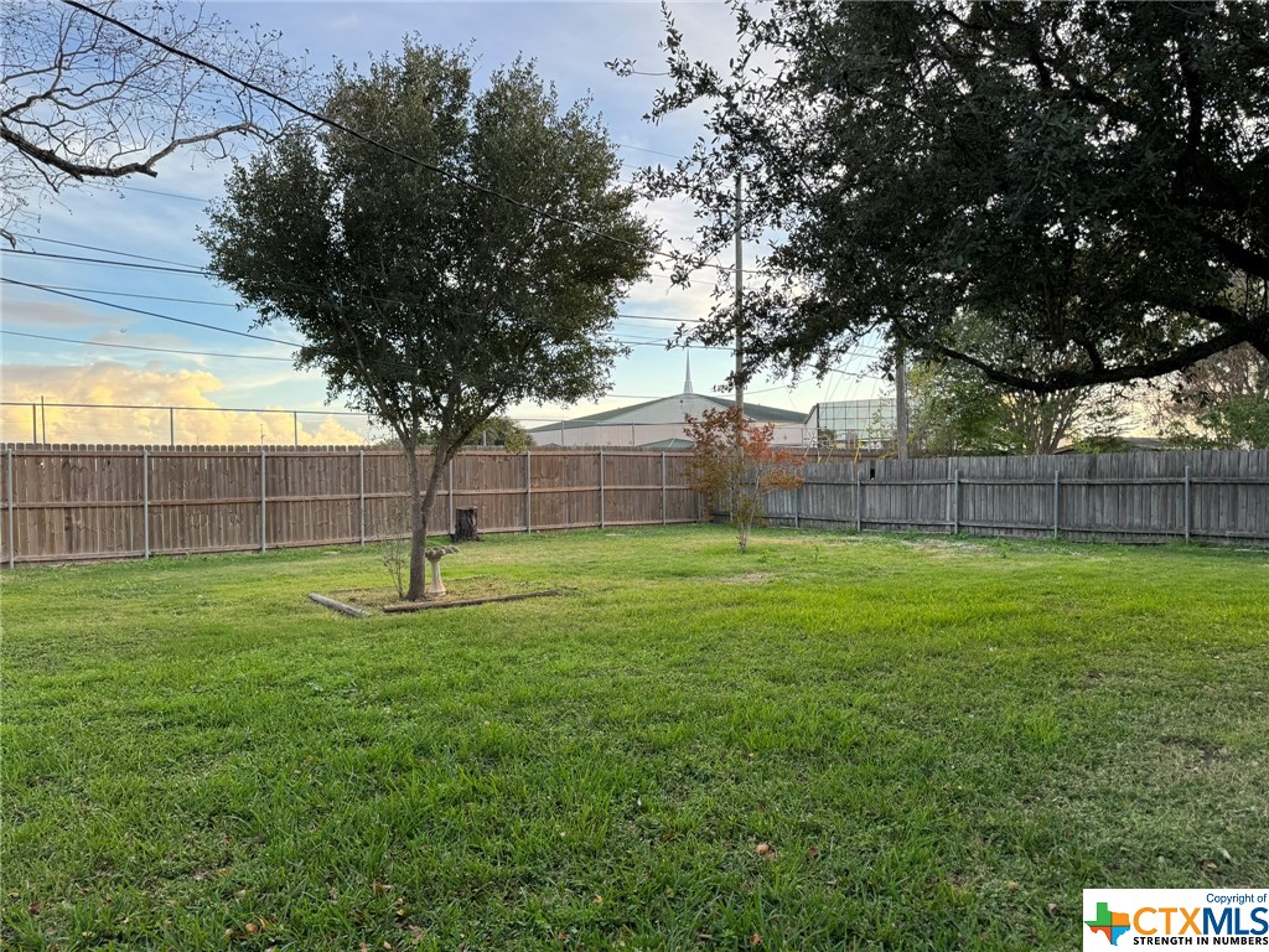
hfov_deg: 71.6
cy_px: 476
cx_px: 634
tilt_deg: -0.4
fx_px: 880
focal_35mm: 24
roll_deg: +0.7
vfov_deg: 56.8
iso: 80
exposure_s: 1/326
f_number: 1.78
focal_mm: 6.86
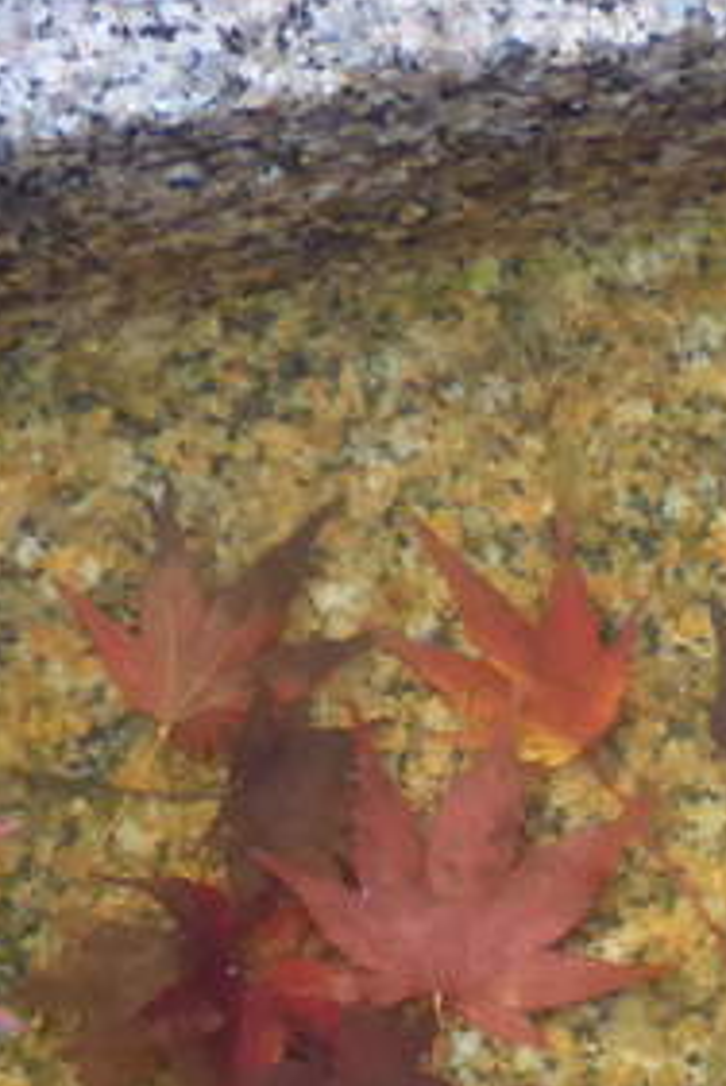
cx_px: 772
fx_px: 7423
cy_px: 1310
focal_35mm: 246
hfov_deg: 5.6
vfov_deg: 8.3
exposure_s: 1/60
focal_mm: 10.9
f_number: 4.3
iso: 400
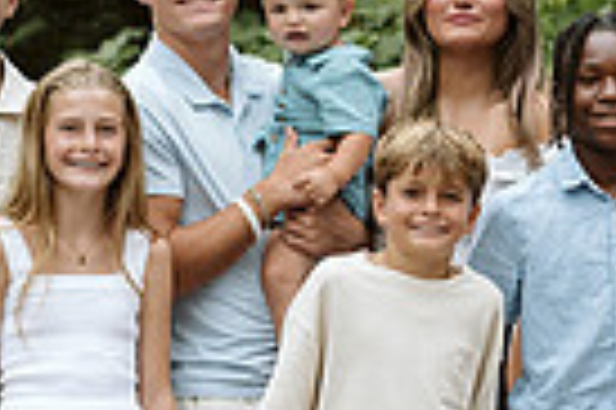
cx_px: 711
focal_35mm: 245
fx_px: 4187
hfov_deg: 8.3
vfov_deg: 5.6
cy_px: 111
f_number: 2.8
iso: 1000
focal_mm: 50
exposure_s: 1/400
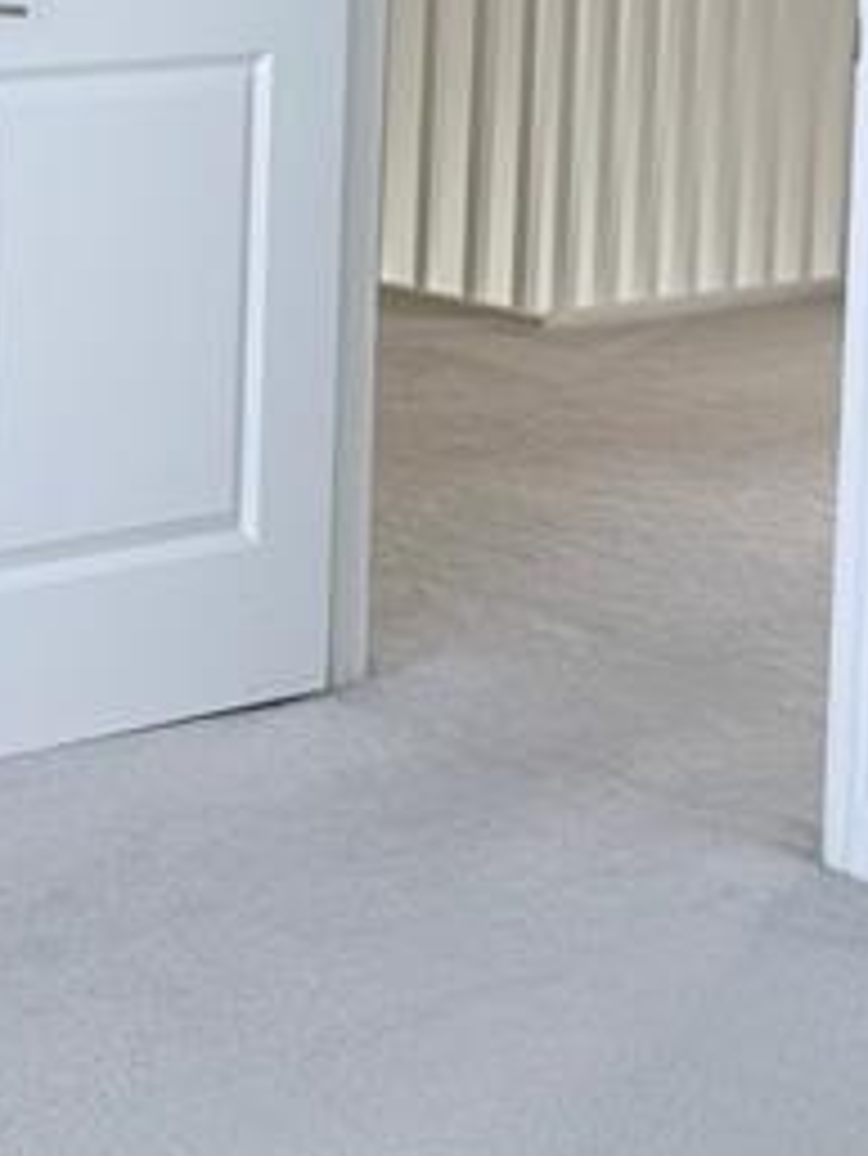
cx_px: -256
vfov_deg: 17.0
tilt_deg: -2.1
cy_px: -126
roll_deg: -1.4
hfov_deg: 12.8
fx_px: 3741
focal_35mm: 112
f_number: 1.78
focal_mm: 6.76
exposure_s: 1/121
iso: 80
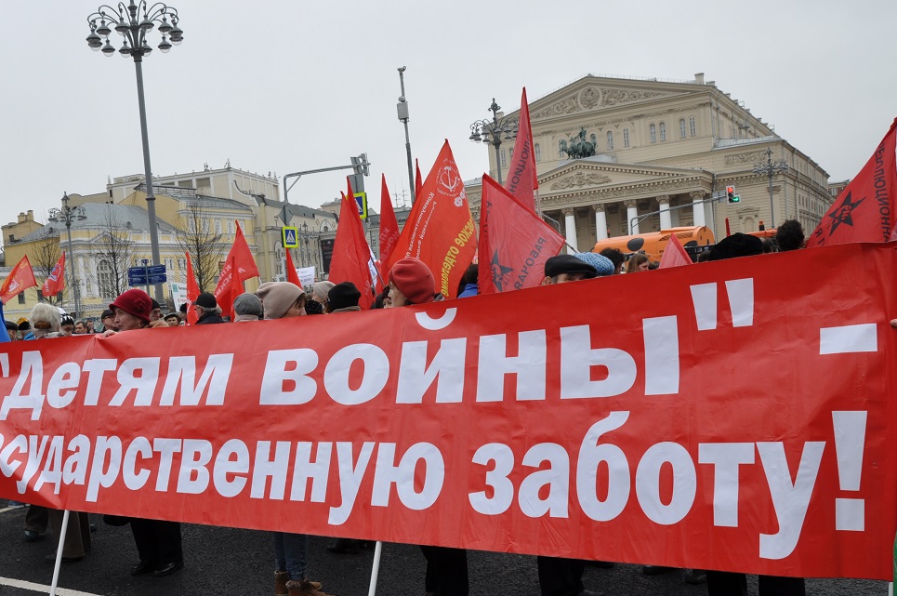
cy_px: 392
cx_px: 338
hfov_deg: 52.6
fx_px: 896
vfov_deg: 36.4
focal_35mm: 36
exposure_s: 1/80
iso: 200
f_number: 9
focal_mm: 18
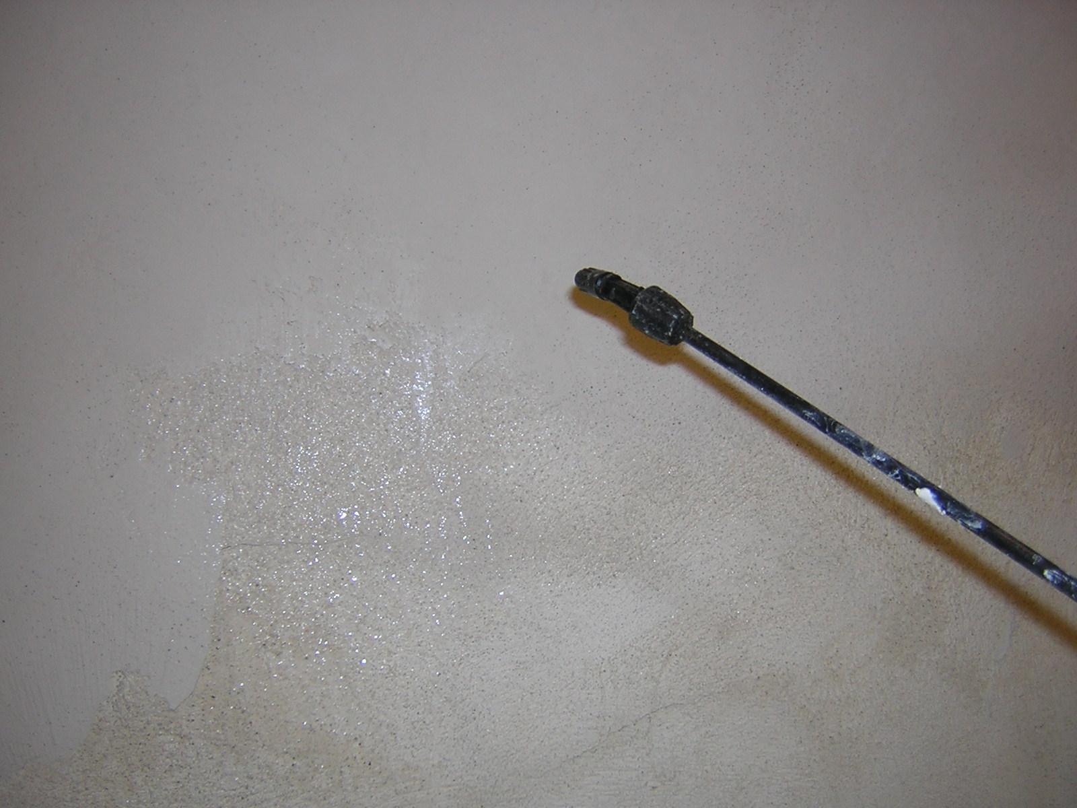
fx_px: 1120
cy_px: 404
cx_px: 538
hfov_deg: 51.4
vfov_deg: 39.7
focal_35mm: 36
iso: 100
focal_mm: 4.7
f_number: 2.6
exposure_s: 1/60.1
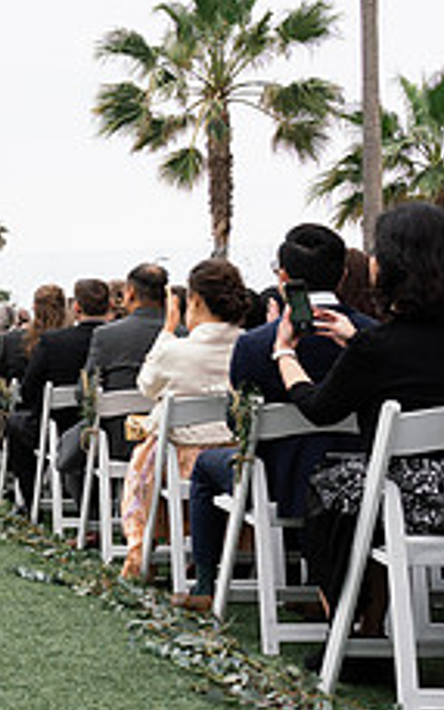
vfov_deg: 28.2
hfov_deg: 15.4
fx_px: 1414
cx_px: -347
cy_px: 324
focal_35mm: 73
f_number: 6.3
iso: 160
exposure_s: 1/320
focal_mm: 24
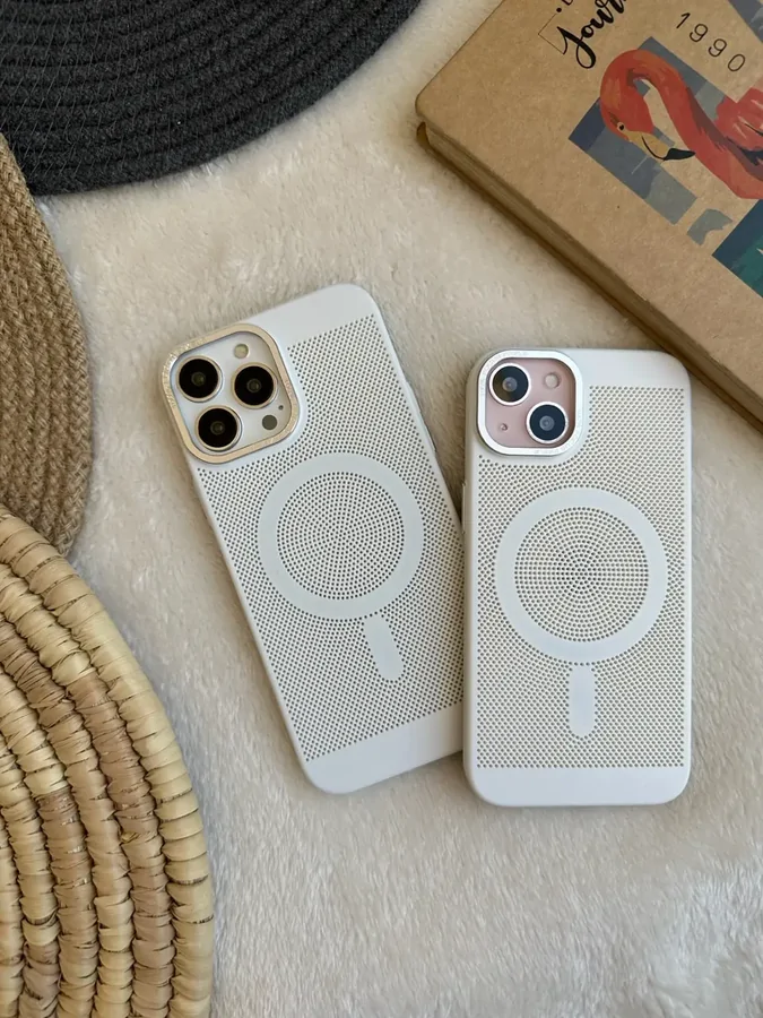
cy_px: 509
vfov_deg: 71.6
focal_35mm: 24
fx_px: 705
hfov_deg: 56.8
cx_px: 382
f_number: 1.78
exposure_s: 1/767
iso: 80
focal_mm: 6.86
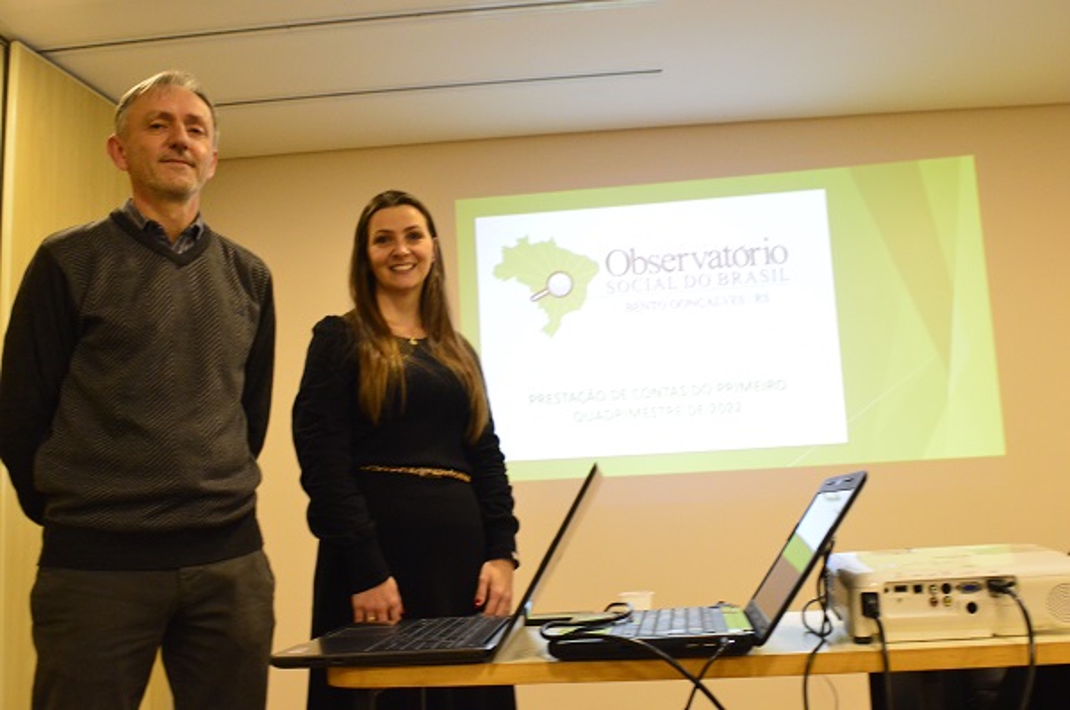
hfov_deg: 55.2
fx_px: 1024
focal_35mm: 34
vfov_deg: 38.2
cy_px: 355
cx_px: 535
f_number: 7.1
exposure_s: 1/50
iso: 3200
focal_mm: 23
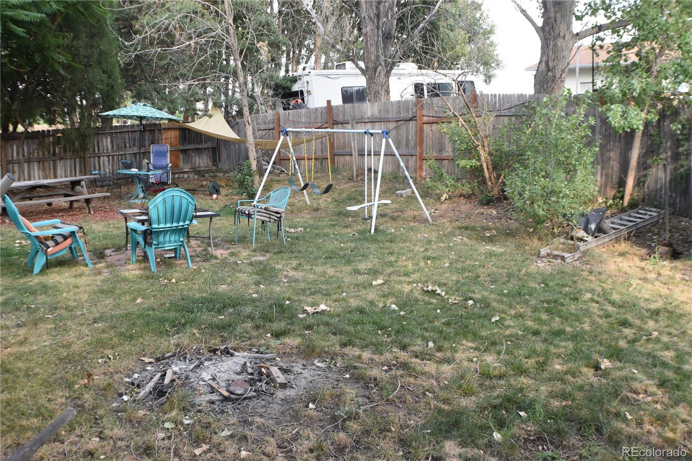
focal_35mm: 40
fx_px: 778
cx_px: 346
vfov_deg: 33.0
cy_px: 230
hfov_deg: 47.9
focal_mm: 27
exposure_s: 1/160
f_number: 6.3
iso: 400
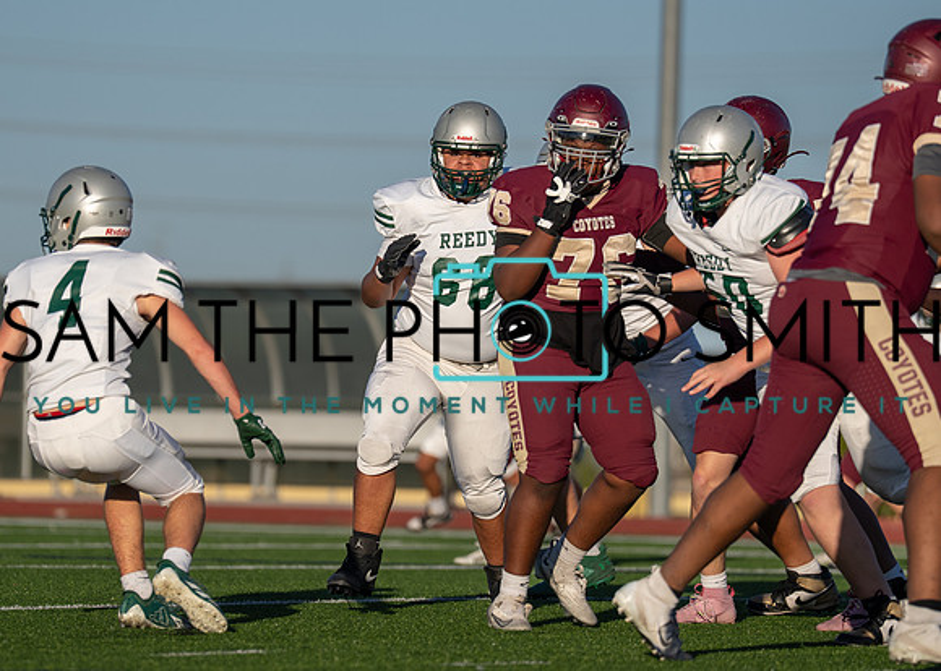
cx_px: 364
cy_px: 325
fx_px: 8504
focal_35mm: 318
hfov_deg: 6.3
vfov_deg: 4.5
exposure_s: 1/4000
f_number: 2.8
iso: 160
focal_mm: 200
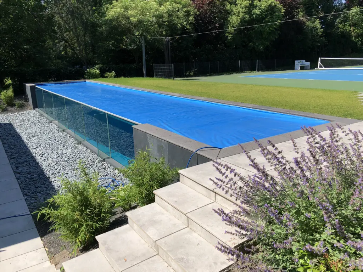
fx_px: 294
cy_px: 136
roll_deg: +0.8
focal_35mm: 28
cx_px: 182
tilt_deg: -13.7
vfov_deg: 49.7
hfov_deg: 63.4
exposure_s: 1/1779
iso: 20
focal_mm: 3.99
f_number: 1.8
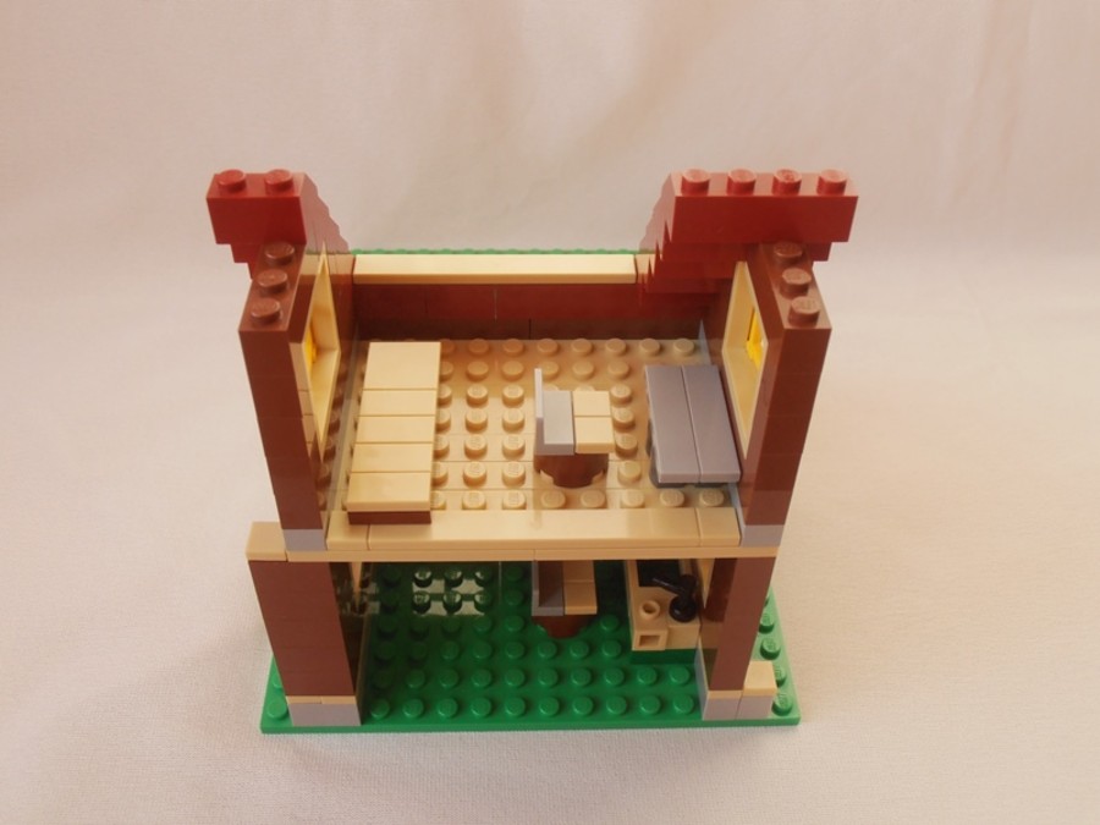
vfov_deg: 38.7
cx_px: 550
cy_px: 412
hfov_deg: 50.1
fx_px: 1176
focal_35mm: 37
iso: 80
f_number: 3.9
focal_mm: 6.61
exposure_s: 1/100
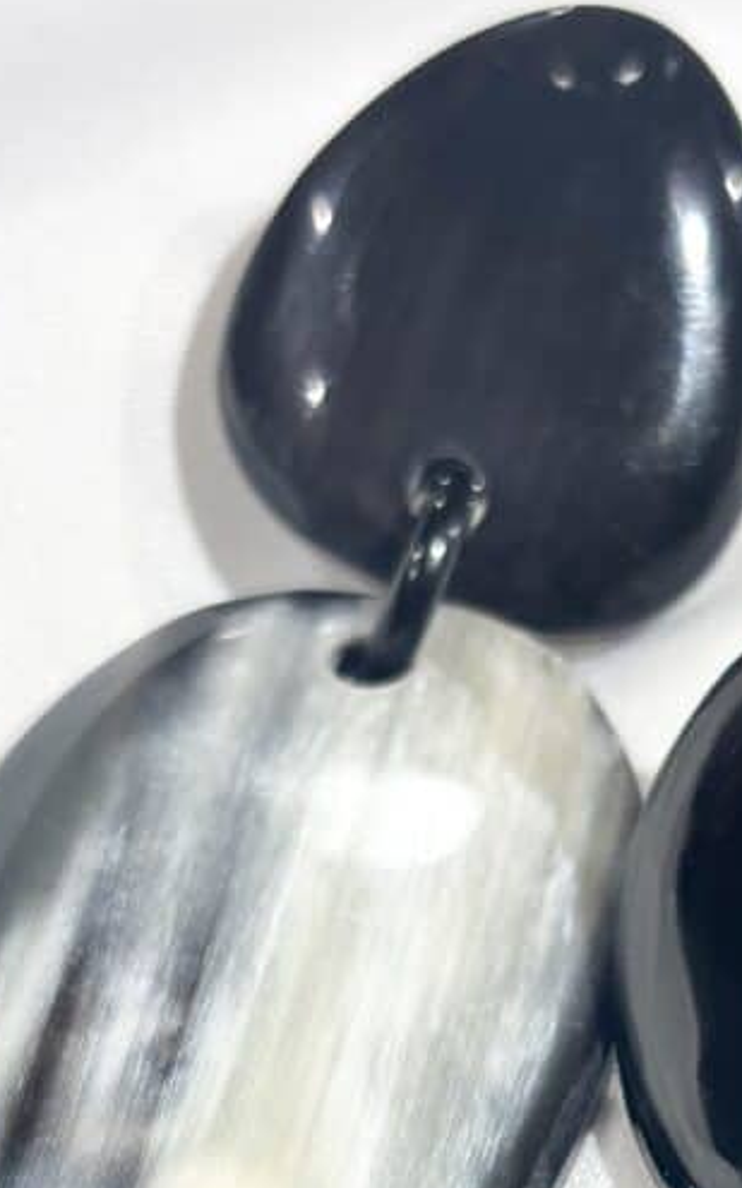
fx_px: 3692
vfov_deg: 17.8
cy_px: 1214
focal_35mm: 114
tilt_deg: -46.0
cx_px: 581
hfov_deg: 11.4
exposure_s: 1/100
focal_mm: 5.96
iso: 25
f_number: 1.6
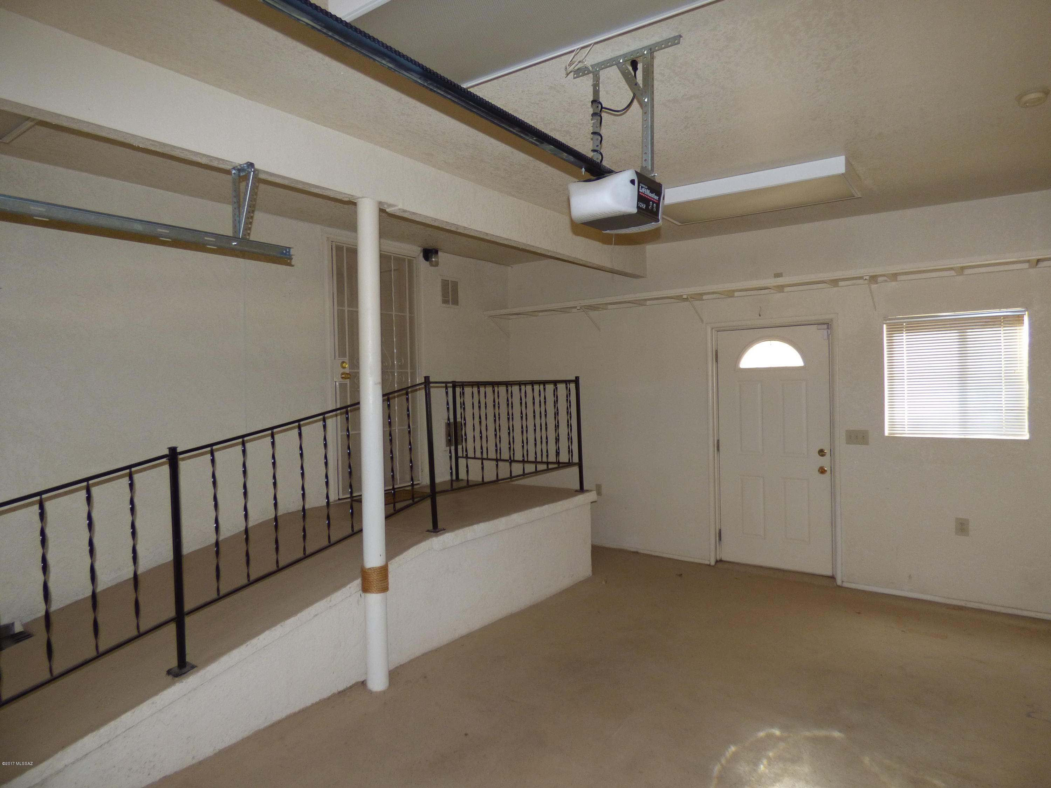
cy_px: 394
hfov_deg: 81.7
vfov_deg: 66.0
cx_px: 526
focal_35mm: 20
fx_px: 607
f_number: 2.8
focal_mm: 3.58
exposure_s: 1/60
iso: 160
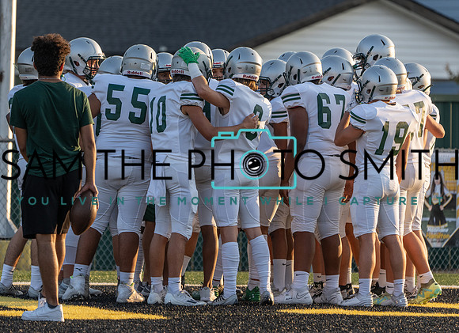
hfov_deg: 4.7
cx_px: 204
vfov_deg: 3.4
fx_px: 5619
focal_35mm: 429
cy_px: 151
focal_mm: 333
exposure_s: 1/500
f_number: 5.6
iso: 320
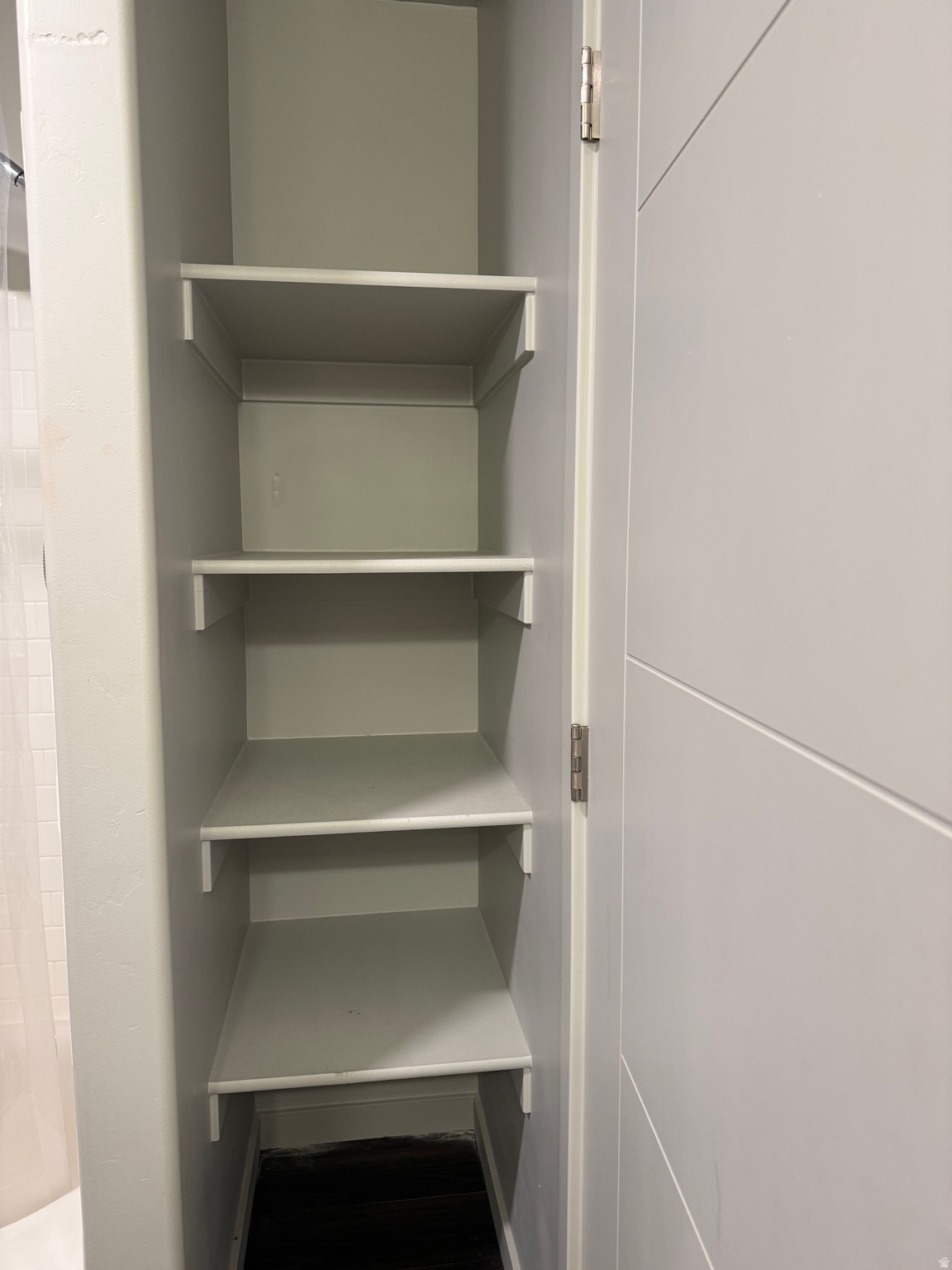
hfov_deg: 56.8
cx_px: 476
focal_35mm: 24
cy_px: 635
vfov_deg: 71.6
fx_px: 880
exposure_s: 1/60
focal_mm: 6.76
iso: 200
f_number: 1.78
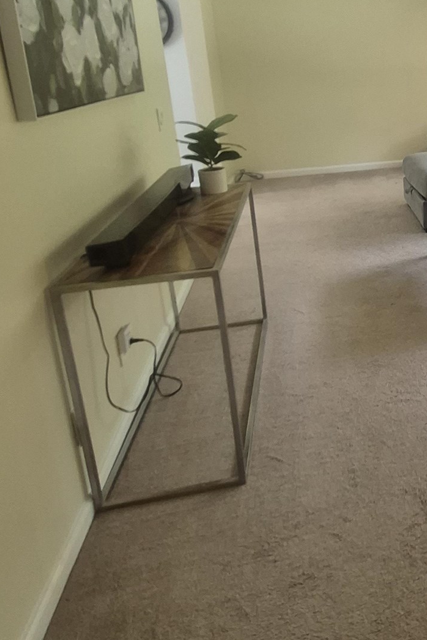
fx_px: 516
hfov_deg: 38.8
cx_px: 444
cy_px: 203
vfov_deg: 61.8
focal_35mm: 29
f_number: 2.2
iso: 160
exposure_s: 1/60
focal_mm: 1.74
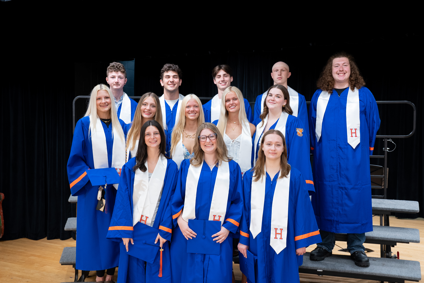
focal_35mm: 38
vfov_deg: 35.1
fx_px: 448
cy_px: 142
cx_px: 212
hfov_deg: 50.7
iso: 2000
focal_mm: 38
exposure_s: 1/100
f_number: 5.6
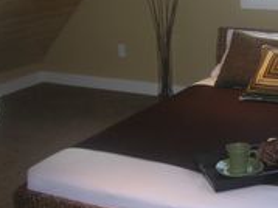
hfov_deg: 26.3
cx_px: 280
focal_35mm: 70
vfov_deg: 21.0
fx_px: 562
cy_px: 104
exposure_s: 1/60.1
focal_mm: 5.7
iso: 78
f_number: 2.9
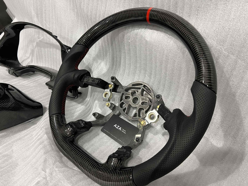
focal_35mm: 26
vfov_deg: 53.1
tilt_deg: -31.3
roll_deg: +1.9
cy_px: 93
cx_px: 124
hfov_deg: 67.3
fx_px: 186
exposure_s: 1/60
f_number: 1.5
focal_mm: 5.7
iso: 250
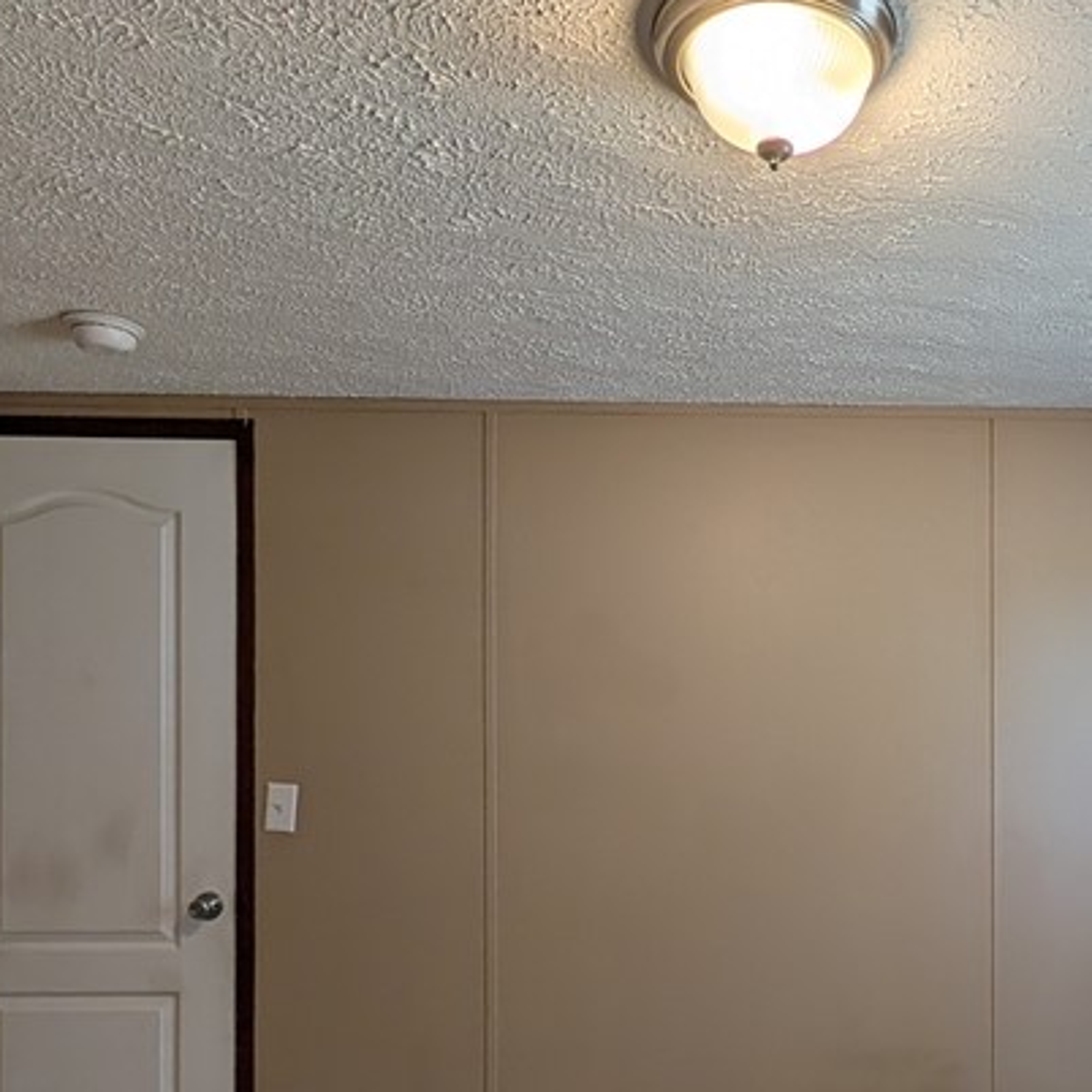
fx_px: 964
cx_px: 746
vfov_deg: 57.2
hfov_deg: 57.5
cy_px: 766
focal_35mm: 27
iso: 36
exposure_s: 1/147
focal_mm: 2.02
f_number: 1.7
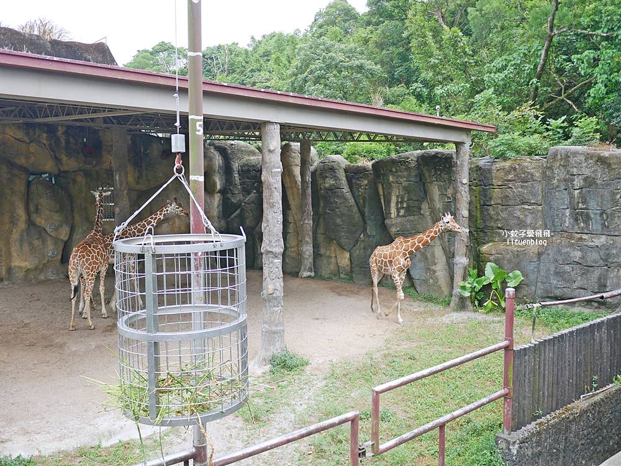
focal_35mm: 28
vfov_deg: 49.8
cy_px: 233
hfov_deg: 63.4
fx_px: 503
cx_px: 310
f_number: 2.5
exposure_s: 1/60
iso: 200
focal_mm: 14
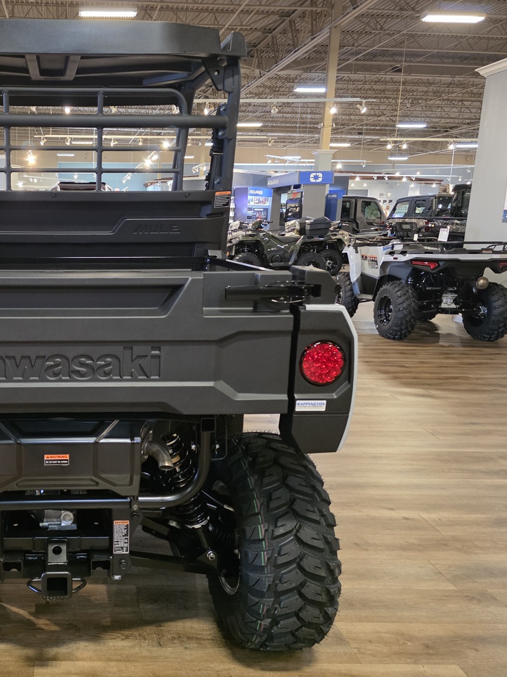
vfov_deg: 58.4
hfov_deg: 42.1
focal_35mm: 31
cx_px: 60
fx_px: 605
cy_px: 336
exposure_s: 1/120
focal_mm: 6.3
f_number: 1.7
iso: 1250
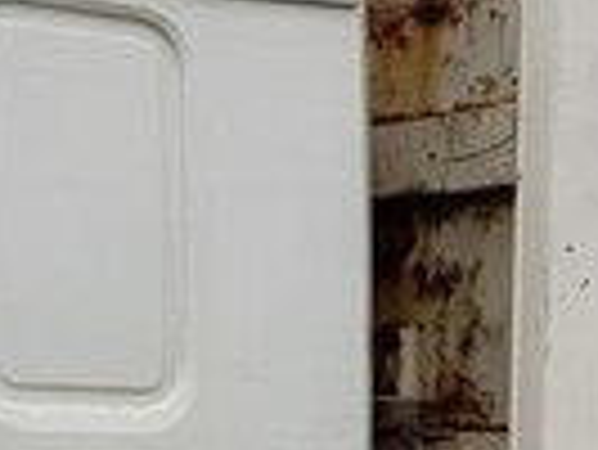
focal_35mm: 129
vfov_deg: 11.1
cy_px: 637
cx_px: 459
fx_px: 2231
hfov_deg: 15.2
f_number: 1.7
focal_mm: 4.2
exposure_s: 1/980
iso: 40
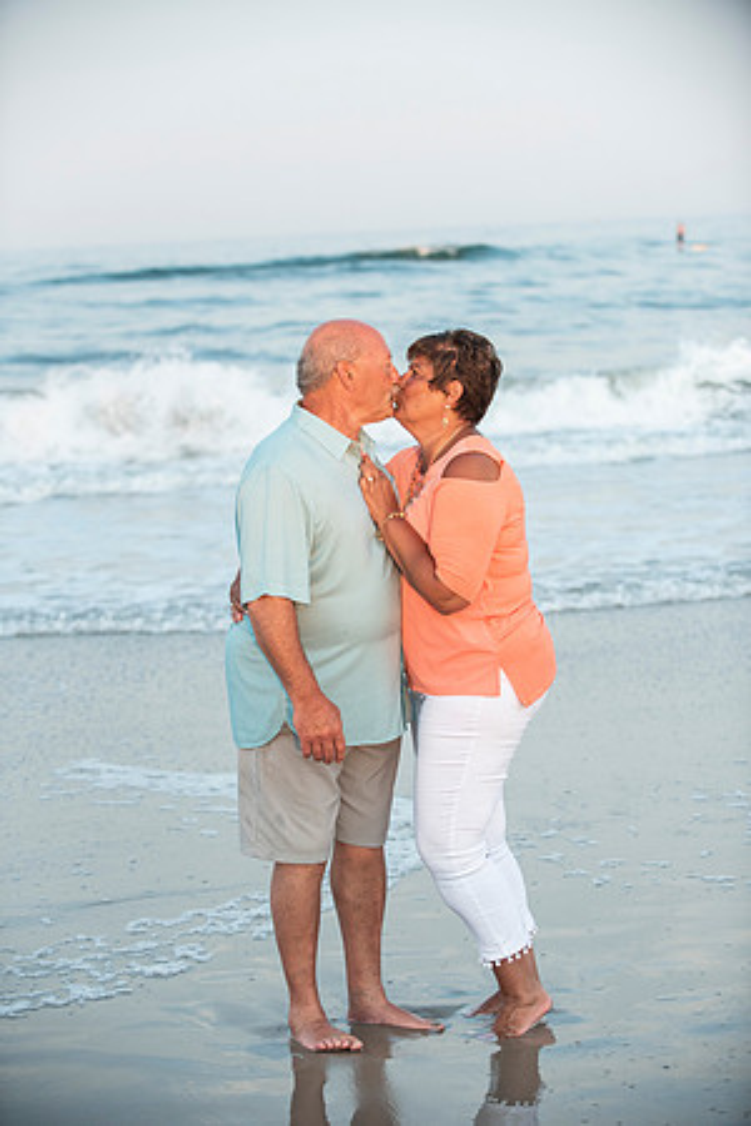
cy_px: 563
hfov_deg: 15.9
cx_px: 376
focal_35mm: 86
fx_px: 2691
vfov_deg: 23.6
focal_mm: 86
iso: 800
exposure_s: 1/1250
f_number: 3.5
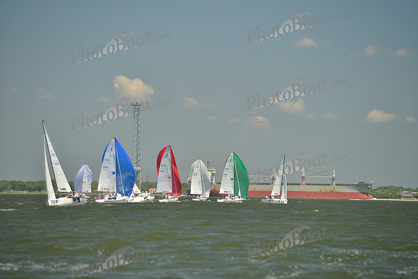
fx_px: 2323
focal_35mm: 200
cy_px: 140
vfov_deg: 6.9
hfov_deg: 10.3
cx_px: 209
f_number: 5.6
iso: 280
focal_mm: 200
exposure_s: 1/1000
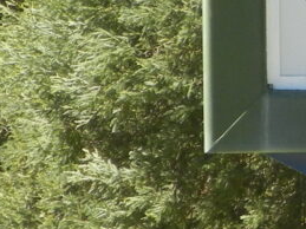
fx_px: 9118
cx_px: 731
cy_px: 18
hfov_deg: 1.9
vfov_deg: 1.4
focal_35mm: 1032
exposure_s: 1/245
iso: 160
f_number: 4.6
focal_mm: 31.4
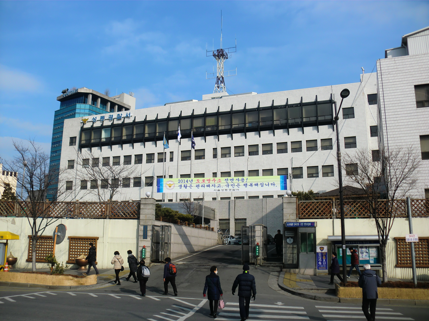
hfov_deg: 52.6
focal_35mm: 35
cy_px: 160
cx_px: 214
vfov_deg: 40.7
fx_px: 434
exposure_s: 1/200
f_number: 7.8
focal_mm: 6.3
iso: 64
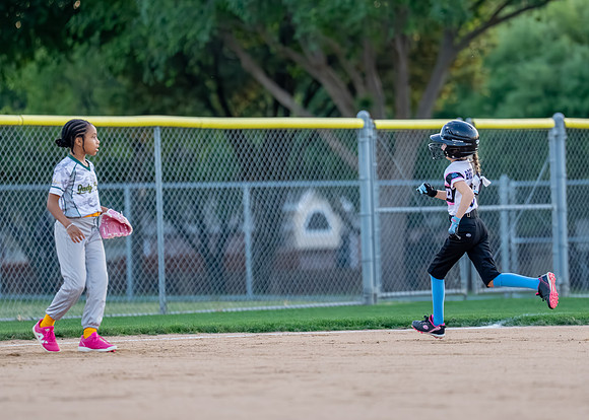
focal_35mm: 346
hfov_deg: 5.8
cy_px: 206
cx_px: 370
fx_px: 5786
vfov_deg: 4.2
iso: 1600
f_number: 2.8
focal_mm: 200
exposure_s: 1/2000
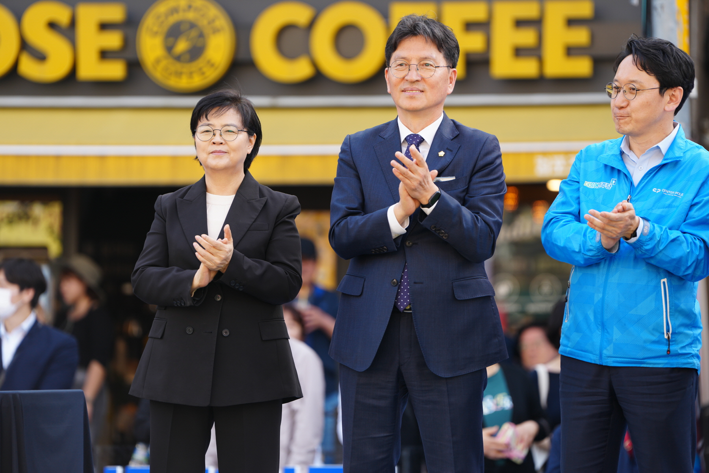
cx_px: 354
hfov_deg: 10.3
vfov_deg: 6.9
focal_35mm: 200
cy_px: 236
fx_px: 3939
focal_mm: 200
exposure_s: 1/320
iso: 160
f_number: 3.2
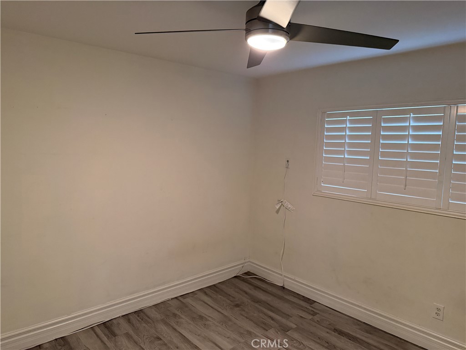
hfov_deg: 71.6
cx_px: 233
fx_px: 323
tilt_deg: -5.8
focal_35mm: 24
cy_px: 175
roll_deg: -1.7
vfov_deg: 56.8
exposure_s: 1/60
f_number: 1.78
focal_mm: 6.76
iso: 640
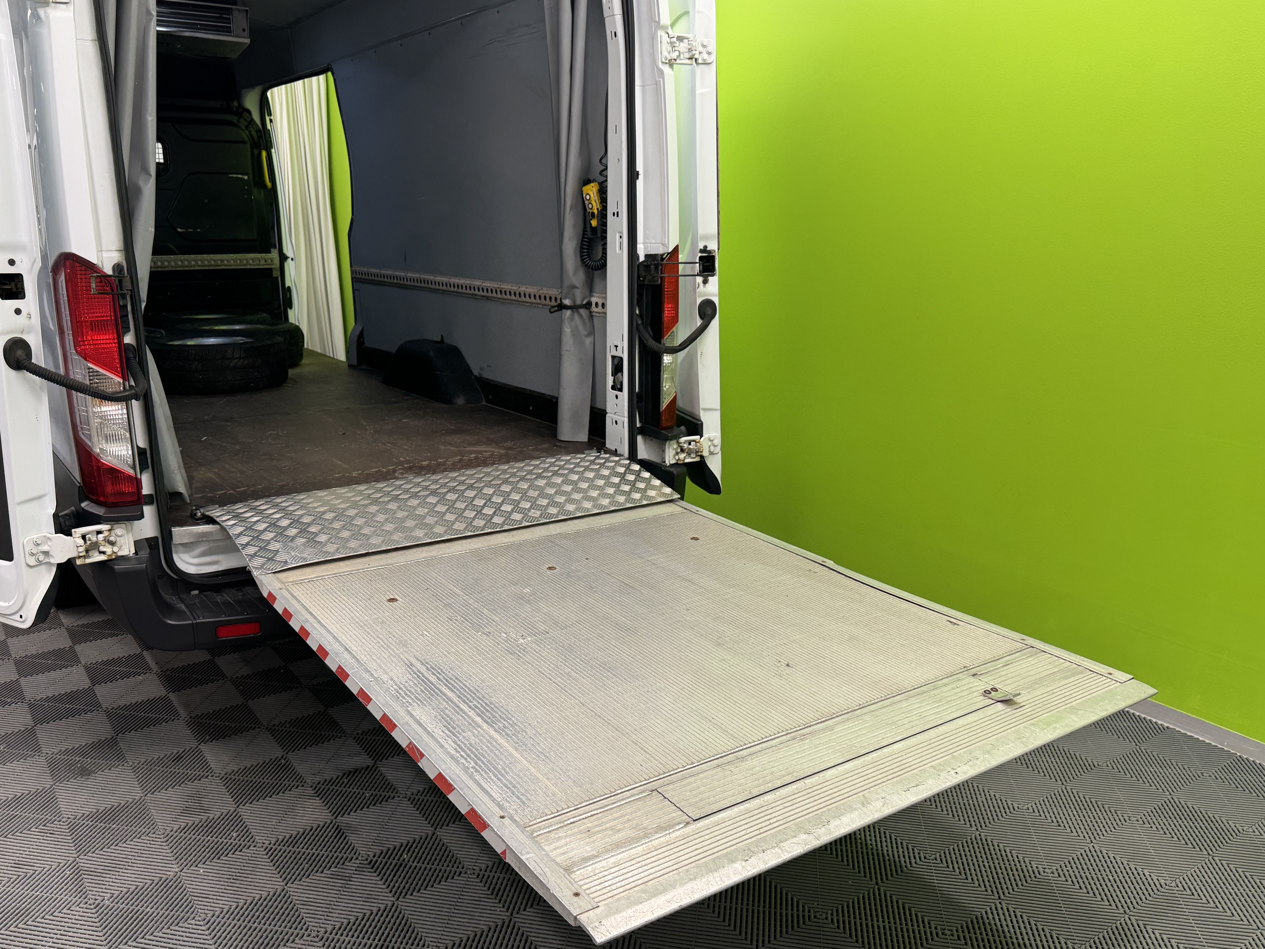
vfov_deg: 51.3
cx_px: 584
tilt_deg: -16.0
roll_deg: -0.7
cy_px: 495
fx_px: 987
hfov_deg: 65.2
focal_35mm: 27
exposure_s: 1/100
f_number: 1.78
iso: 80
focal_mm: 6.76
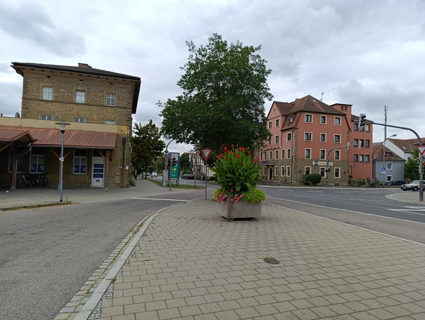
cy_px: 160
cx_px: 212
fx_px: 283
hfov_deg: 73.8
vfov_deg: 59.0
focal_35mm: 23
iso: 50
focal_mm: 6.14
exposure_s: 1/500
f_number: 1.6
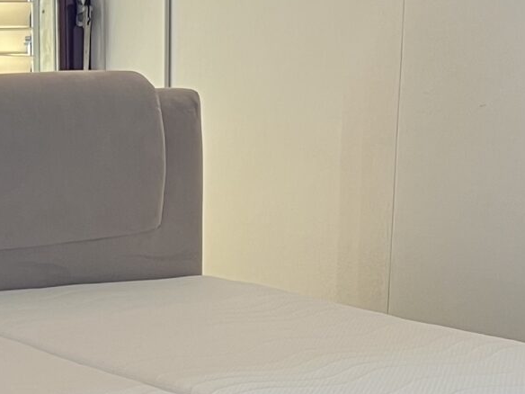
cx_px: 183
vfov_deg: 12.5
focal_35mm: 114
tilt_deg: -19.2
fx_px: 1729
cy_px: 540
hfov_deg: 17.2
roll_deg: -0.3
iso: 125
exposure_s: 1/96
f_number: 1.5
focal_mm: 5.7
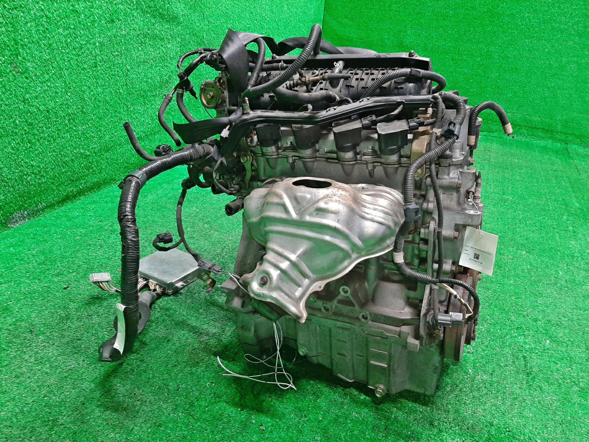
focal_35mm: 26
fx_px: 442
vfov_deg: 53.1
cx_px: 294
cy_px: 221
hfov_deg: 67.3
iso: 231
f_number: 1.7
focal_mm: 3.93
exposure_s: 1/50
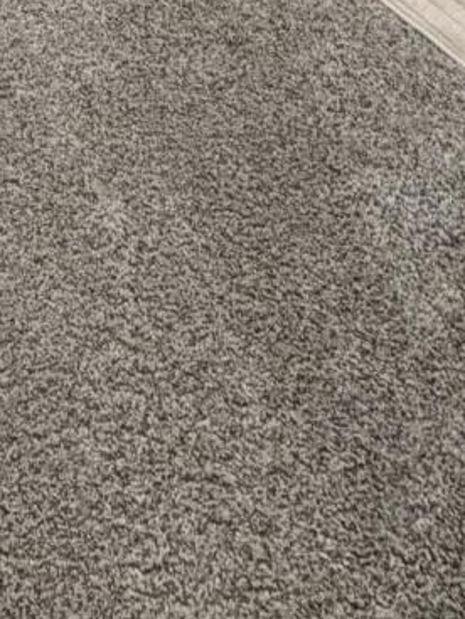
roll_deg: -0.9
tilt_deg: -12.5
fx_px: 1361
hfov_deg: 17.7
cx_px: -192
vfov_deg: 15.0
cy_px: -868
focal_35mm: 76
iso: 250
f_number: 2.2
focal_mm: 2.22
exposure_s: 1/60
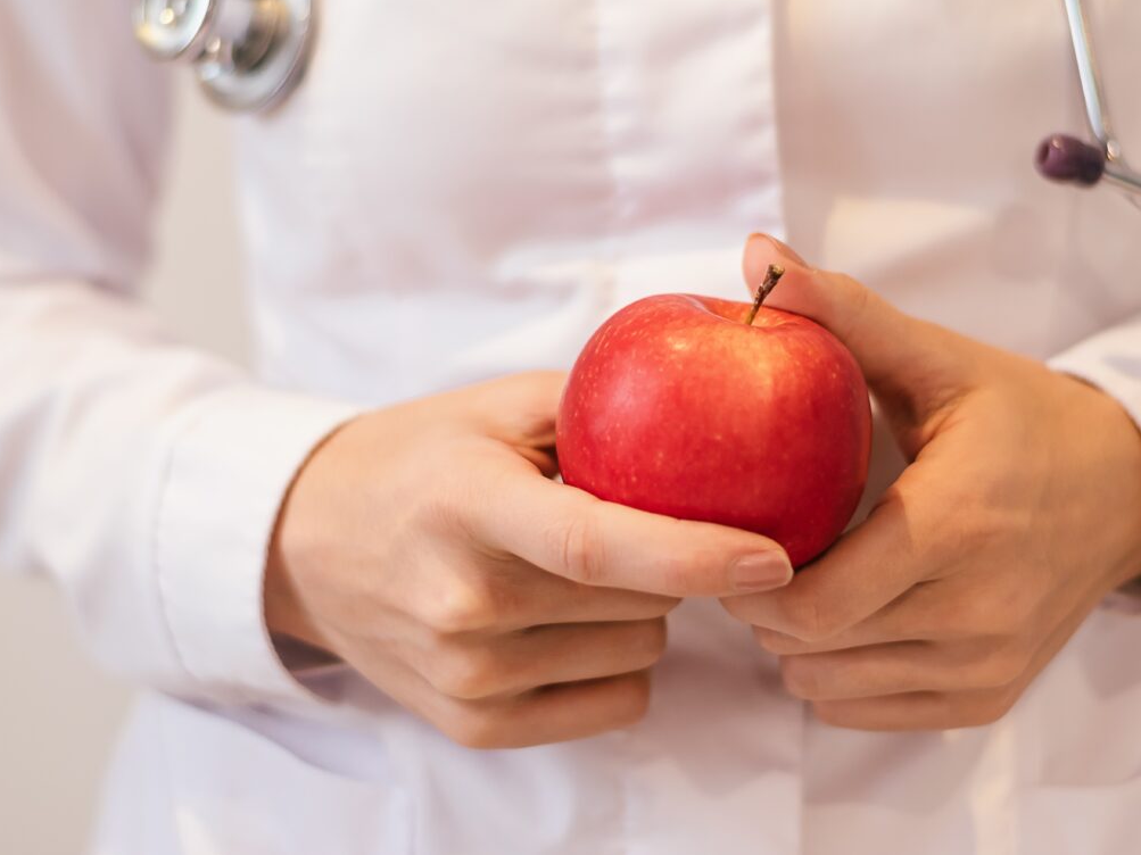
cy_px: 372
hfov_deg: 21.3
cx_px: 668
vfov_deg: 16.1
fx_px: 3032
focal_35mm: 92
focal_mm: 50
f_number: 1.8
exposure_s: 1/125
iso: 320
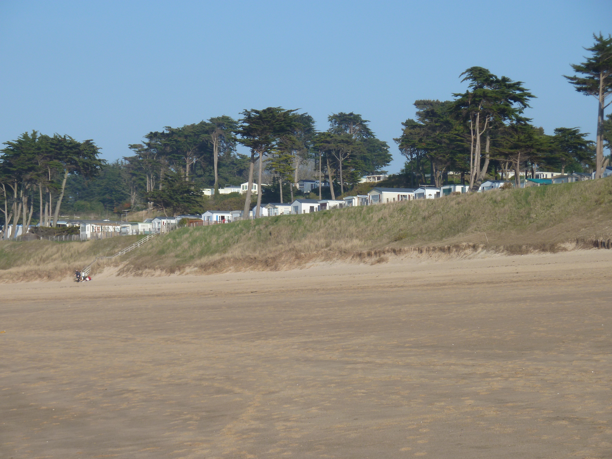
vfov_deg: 12.5
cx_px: 306
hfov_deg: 16.6
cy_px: 230
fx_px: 2104
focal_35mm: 119
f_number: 4.4
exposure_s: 1/500
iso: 80
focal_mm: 19.5
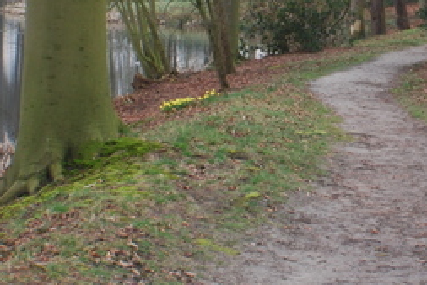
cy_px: -34
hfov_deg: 13.4
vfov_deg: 9.0
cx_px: 334
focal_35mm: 152
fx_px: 1804
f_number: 4.5
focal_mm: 32
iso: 200
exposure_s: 1/60
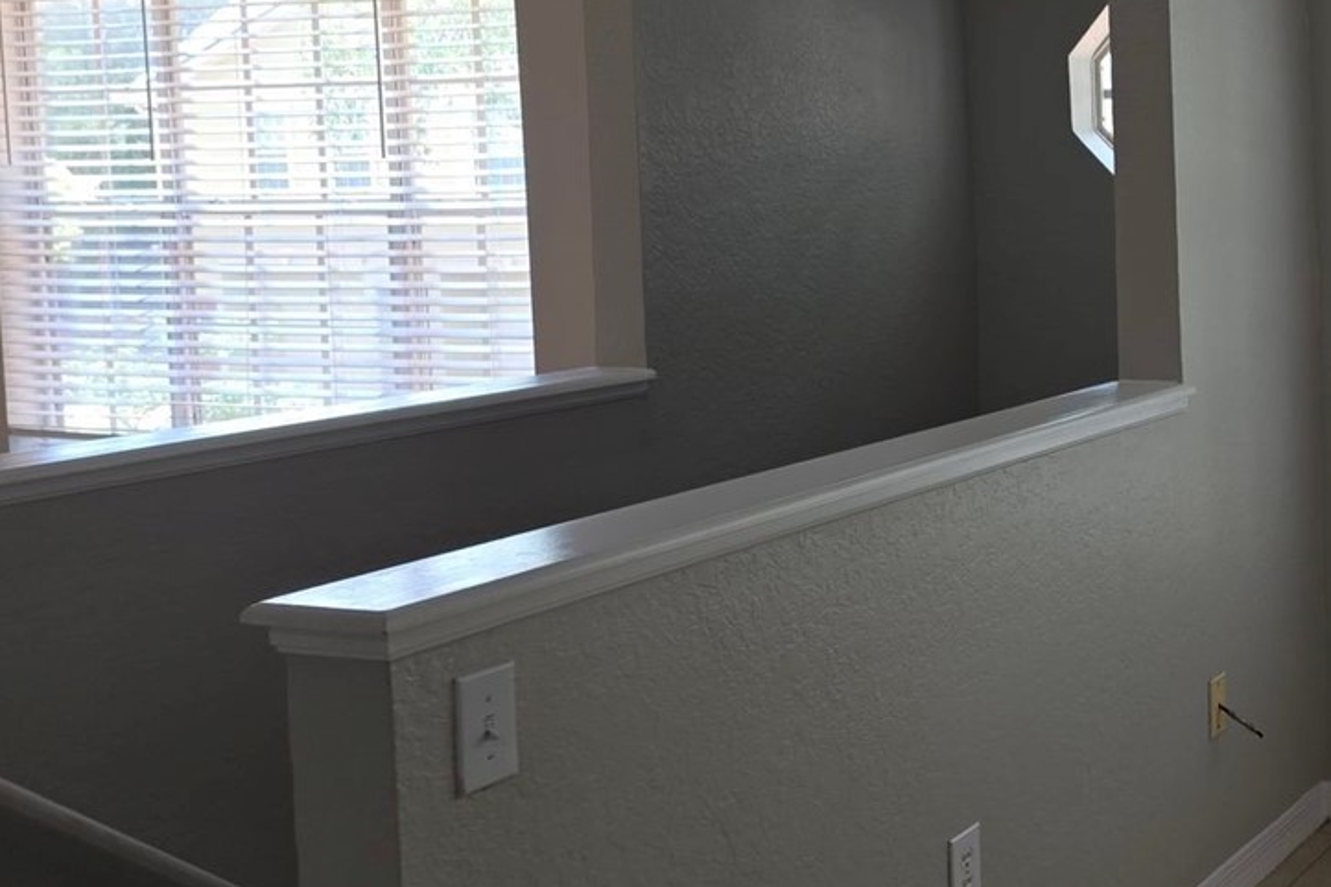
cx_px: 1414
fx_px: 1959
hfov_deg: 33.4
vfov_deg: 25.3
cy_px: 273
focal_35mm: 53
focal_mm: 6.3
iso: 40
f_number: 1.7
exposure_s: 1/120
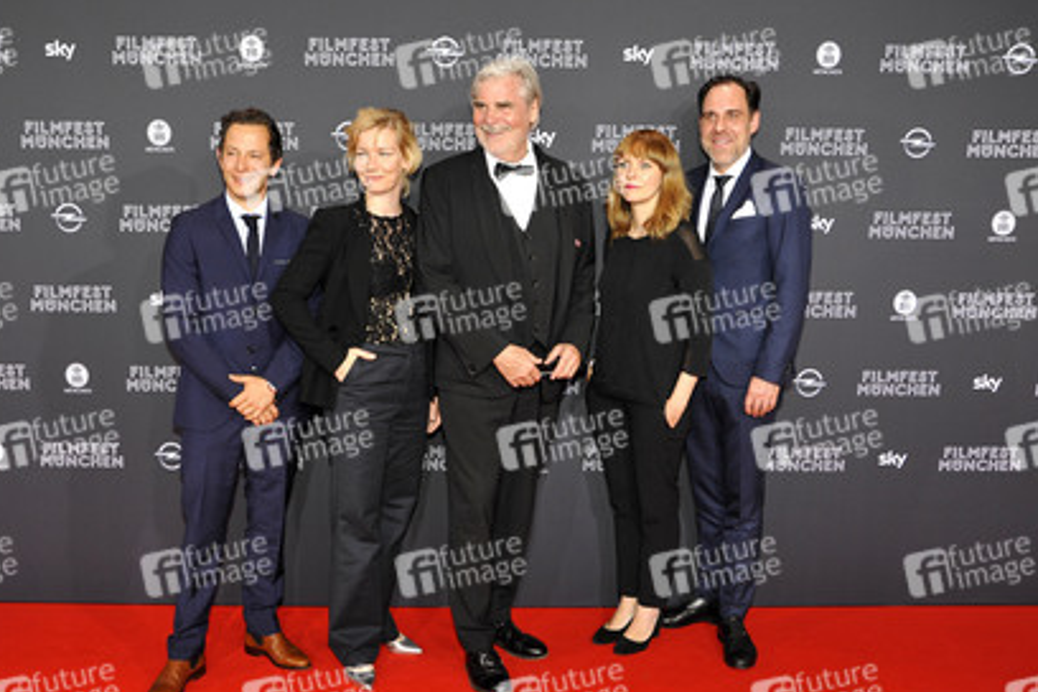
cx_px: 494
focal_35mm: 32
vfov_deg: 41.1
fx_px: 923
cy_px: 377
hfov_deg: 58.7
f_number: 8
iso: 1600
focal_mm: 29
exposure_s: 1/250
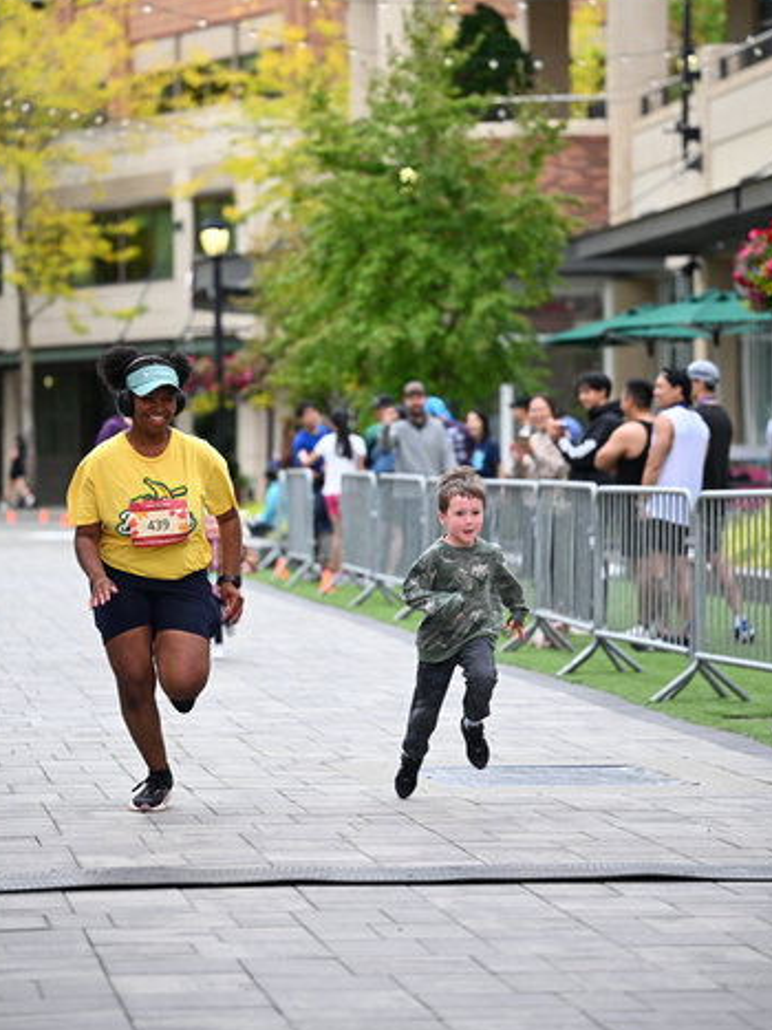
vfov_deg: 16.6
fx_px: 3540
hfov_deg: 12.4
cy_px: 468
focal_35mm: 119
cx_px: 376
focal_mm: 105
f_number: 2.8
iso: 640
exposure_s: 1/2500
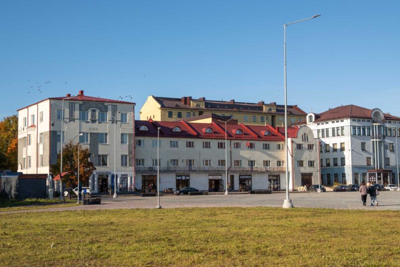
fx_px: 589
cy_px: 130
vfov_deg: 25.5
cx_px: 190
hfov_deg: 37.5
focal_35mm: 53
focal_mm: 28
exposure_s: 1/1000
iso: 100
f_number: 5
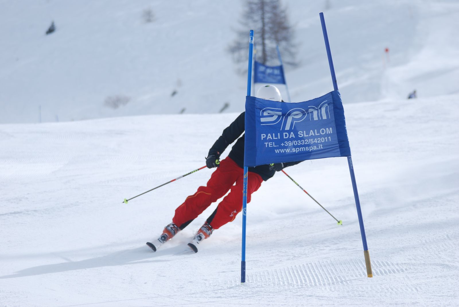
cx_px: 230
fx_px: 3159
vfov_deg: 5.6
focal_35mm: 248
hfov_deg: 8.3
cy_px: 154
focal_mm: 165
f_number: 5.3
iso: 125
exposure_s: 1/1000
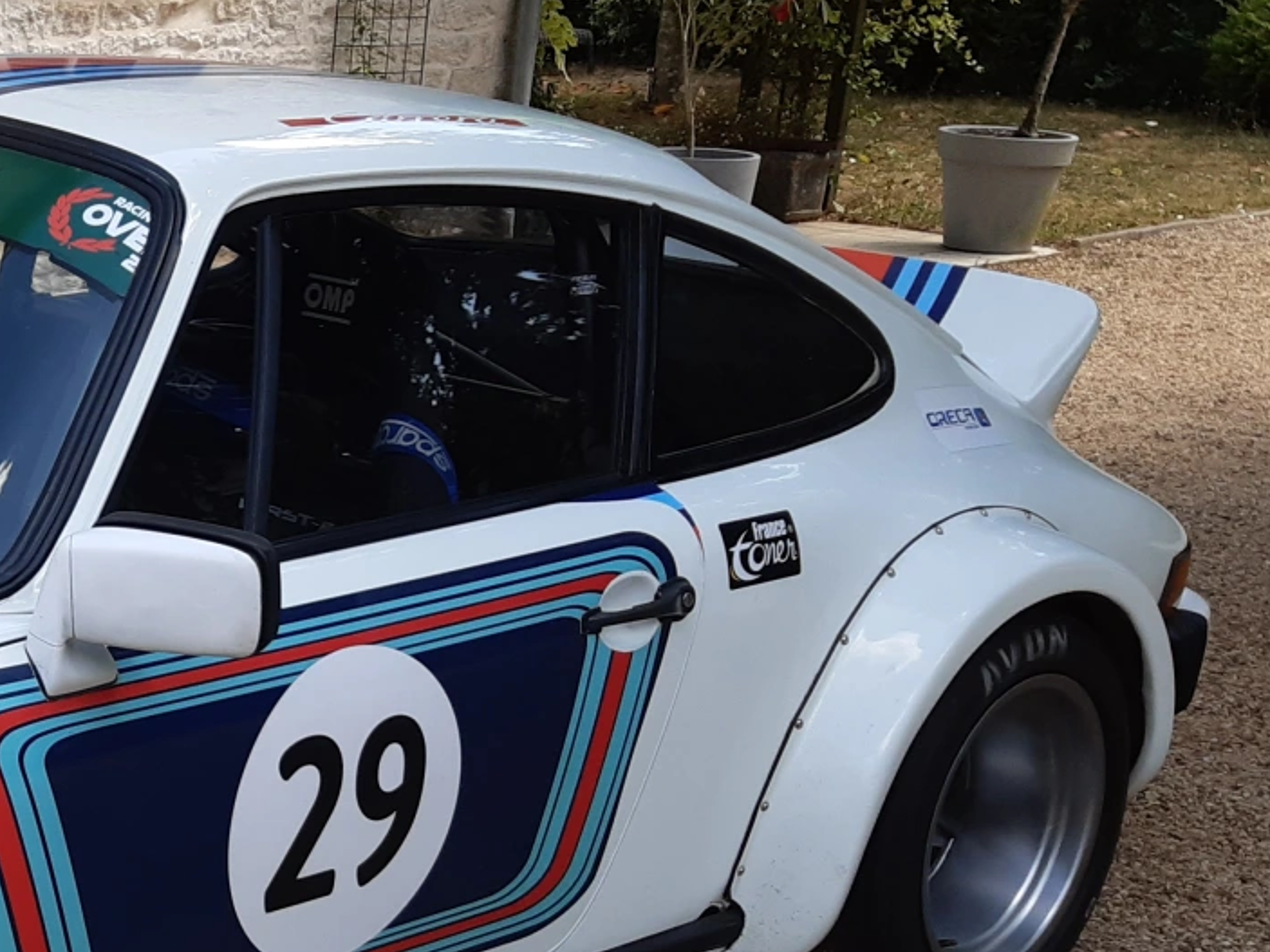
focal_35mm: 71
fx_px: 2604
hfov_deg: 24.9
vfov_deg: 20.4
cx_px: -235
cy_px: 806
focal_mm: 3.92
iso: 40
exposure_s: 1/509
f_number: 1.7
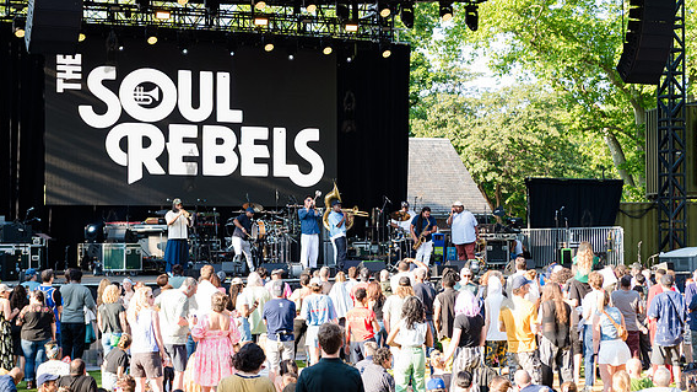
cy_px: 229
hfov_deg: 28.6
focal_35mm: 74
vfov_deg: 16.3
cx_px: 348
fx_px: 1367
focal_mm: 66
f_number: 4.5
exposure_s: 1/200
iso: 400
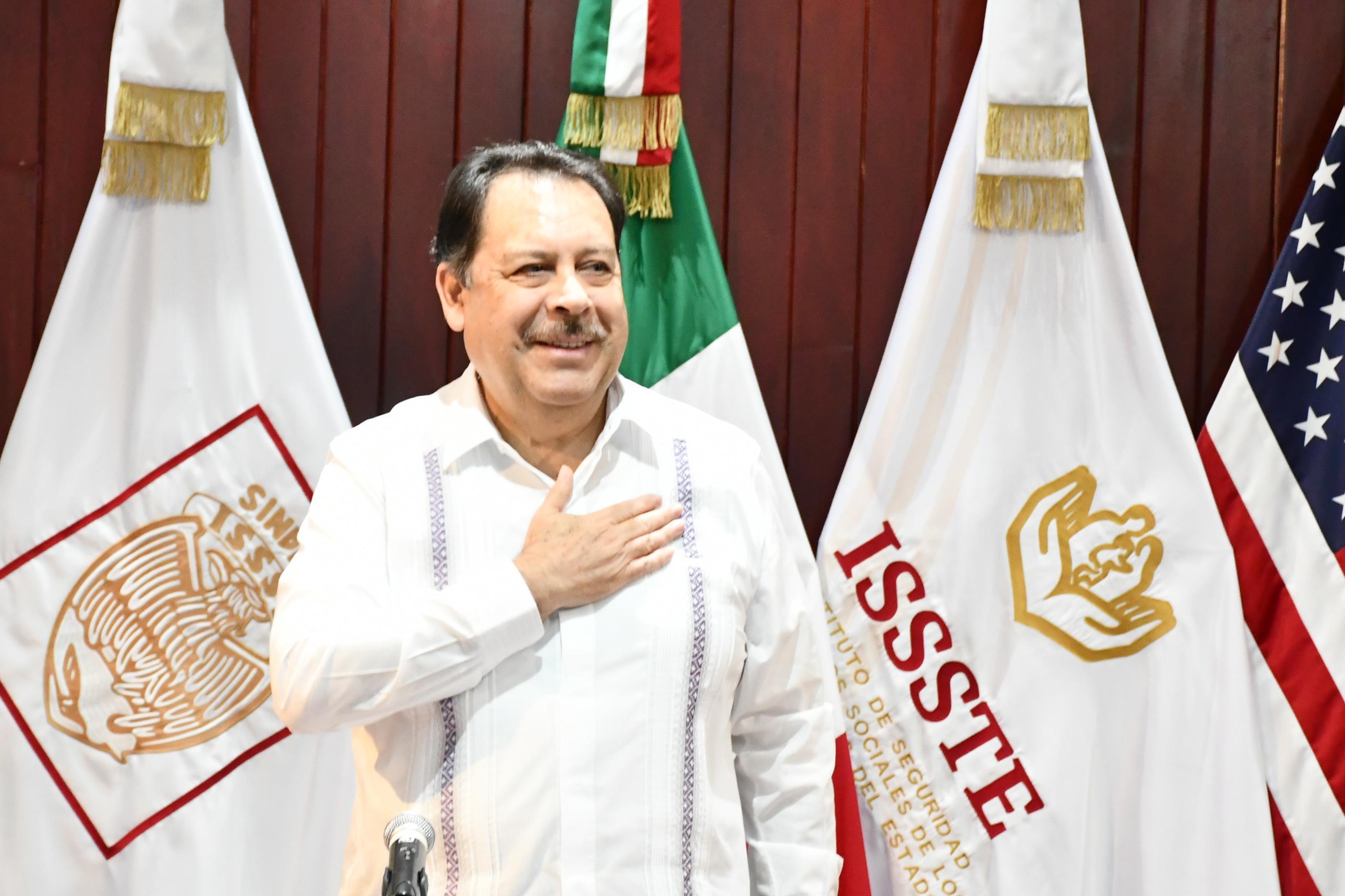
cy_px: 488
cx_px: 606
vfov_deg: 9.2
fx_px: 5566
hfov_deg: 13.8
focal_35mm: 149
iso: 3200
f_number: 6.3
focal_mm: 66
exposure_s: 1/60
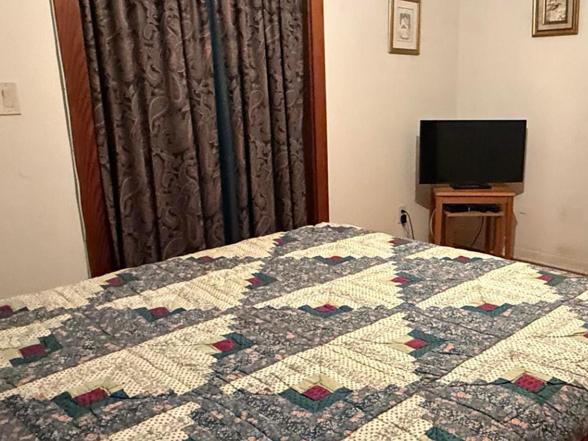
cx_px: 404
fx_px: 612
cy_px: 232
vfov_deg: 39.6
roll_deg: -0.5
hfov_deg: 50.2
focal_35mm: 36
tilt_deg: -15.4
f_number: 2.2
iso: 1000
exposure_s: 1/60
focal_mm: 2.22
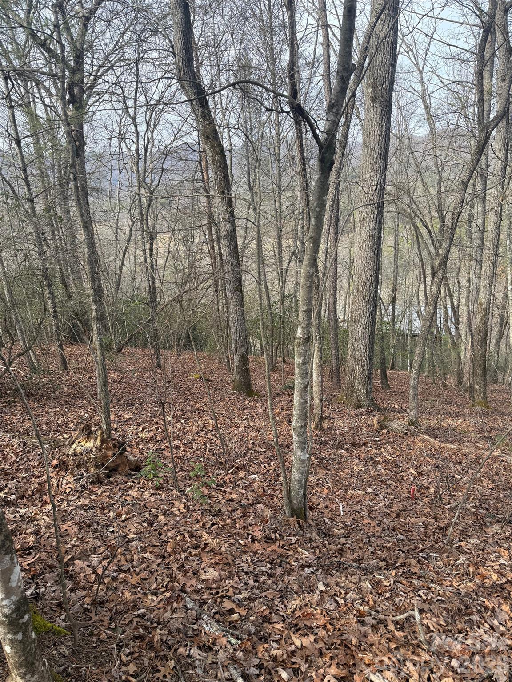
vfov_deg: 71.6
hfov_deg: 56.8
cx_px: 256
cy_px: 341
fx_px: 473
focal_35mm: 24
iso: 100
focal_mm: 6.76
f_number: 1.78
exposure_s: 1/1156
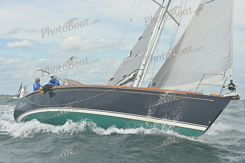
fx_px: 531
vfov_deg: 17.5
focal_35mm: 78
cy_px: 82
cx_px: 122
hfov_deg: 26.0
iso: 320
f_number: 9
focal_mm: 78
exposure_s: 1/1250
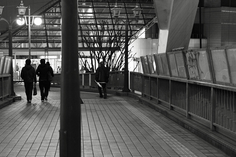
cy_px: 79
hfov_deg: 29.5
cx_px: 78
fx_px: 445
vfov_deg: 20.0
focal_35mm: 68
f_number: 4
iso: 2200
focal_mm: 50
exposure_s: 1/50
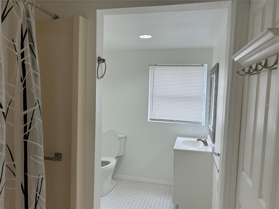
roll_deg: -1.2
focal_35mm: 26
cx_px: 140
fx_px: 210
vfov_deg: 53.1
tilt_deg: -4.1
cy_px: 104
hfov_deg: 67.3
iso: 40
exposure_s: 1/171
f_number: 1.5
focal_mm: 5.7
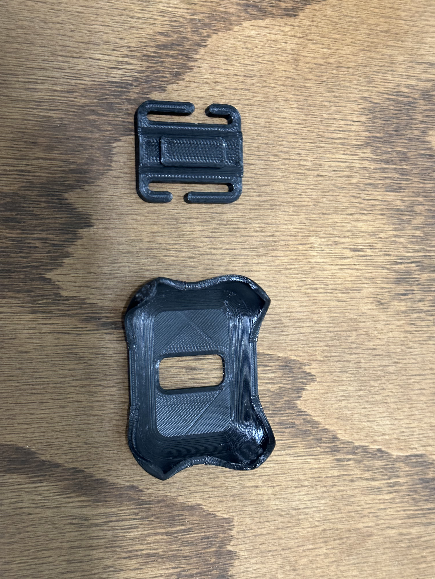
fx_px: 804
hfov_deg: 30.3
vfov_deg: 39.7
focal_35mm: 48
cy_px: 290
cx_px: 218
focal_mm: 6.86
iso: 500
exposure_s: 1/30
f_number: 1.78
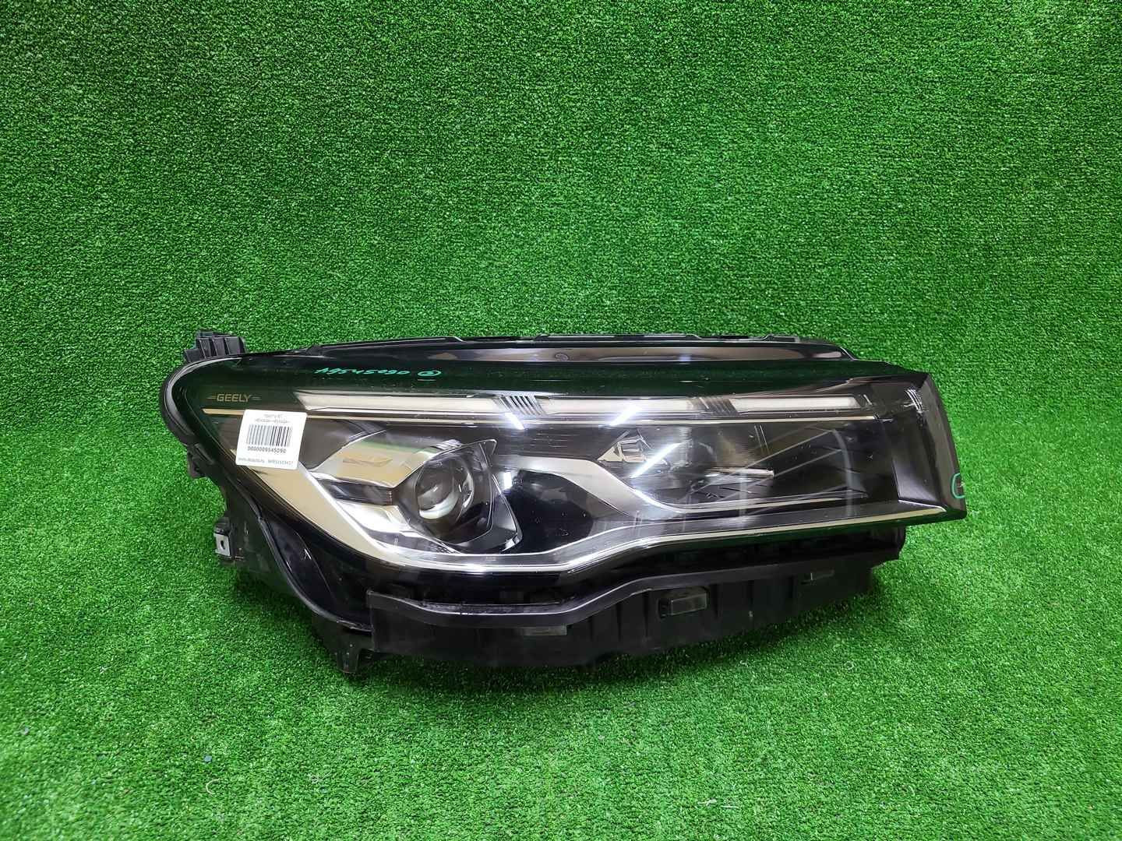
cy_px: 420
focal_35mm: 26
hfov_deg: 67.3
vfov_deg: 53.1
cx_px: 561
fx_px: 843
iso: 241
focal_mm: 5.4
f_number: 1.8
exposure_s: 1/59
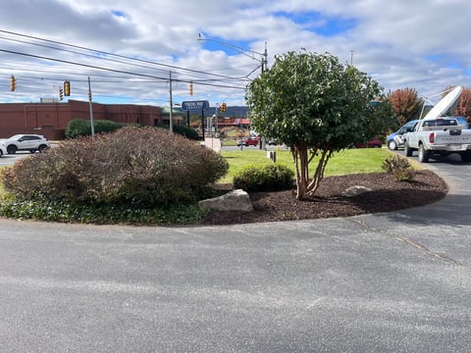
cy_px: 176
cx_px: 236
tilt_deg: -7.0
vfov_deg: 53.1
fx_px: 354
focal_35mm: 26
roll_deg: +0.8
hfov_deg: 67.3
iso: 50
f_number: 1.6
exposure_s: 1/3311
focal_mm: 5.1
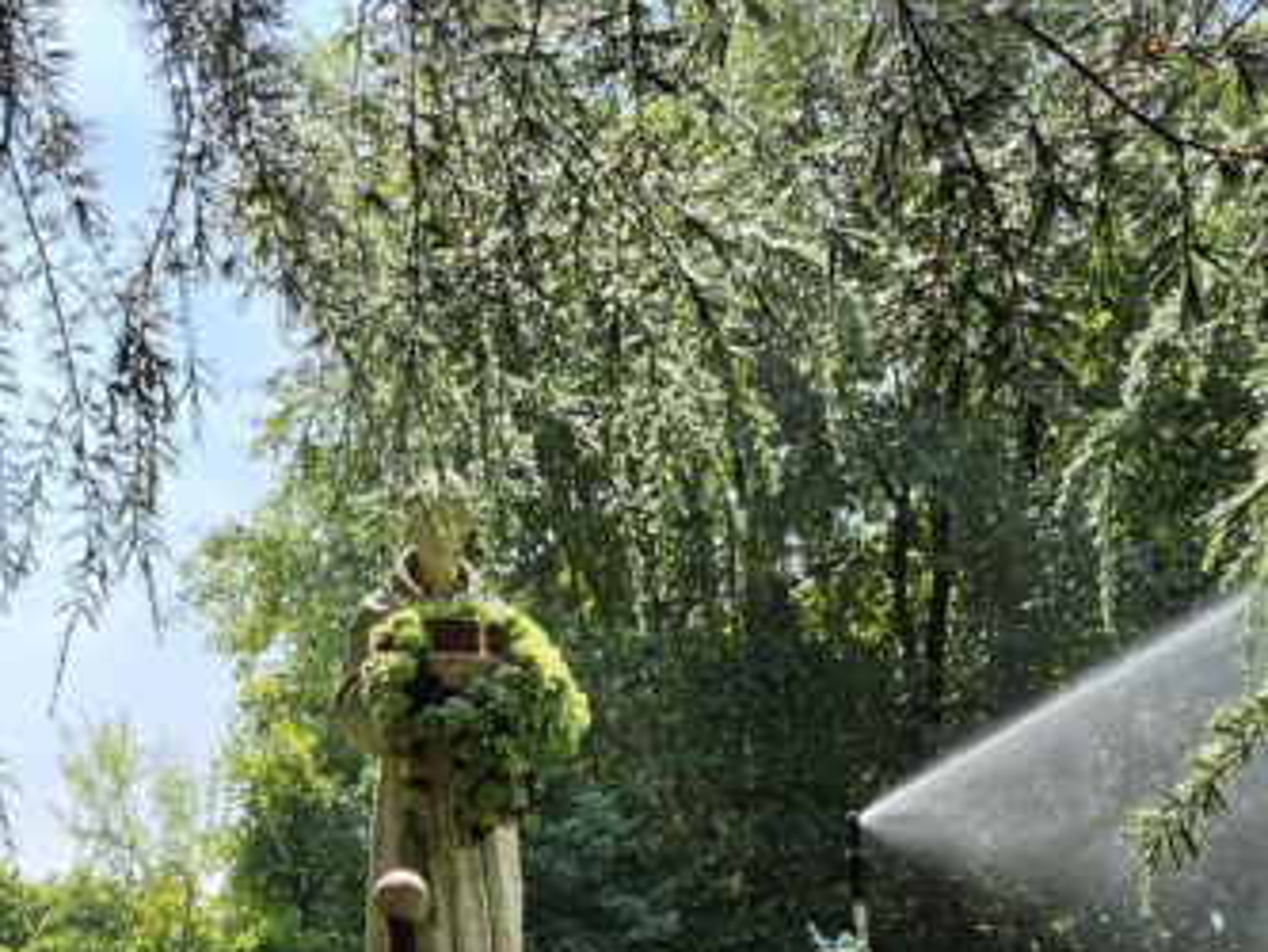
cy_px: 876
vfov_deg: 33.8
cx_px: 419
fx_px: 1466
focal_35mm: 40
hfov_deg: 46.0
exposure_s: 1/1854
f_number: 1.9
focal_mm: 2.2
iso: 32
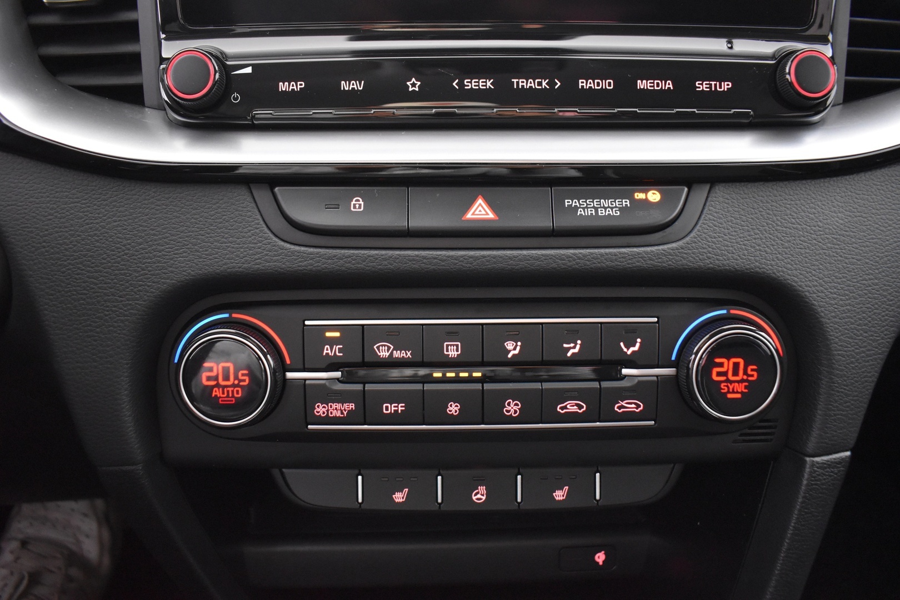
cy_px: 300
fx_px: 675
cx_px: 450
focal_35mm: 27
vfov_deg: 47.9
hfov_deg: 67.4
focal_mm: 18
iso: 3200
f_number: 3.5
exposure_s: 1/8
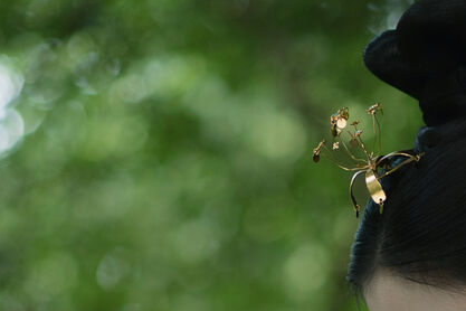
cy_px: 782
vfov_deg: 3.7
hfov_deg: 5.6
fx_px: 4750
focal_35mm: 367
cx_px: 562
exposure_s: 1/80
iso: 250
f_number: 1.8
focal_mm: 85
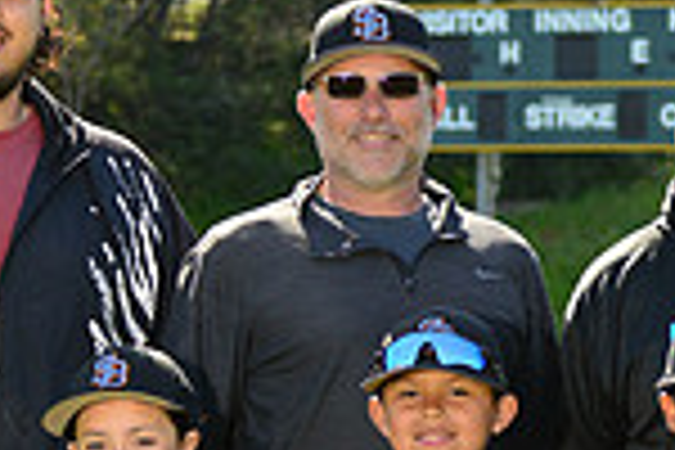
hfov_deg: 6.7
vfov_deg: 4.4
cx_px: 590
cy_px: 659
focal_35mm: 309
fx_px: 5793
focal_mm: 80
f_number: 8
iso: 200
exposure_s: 1/250
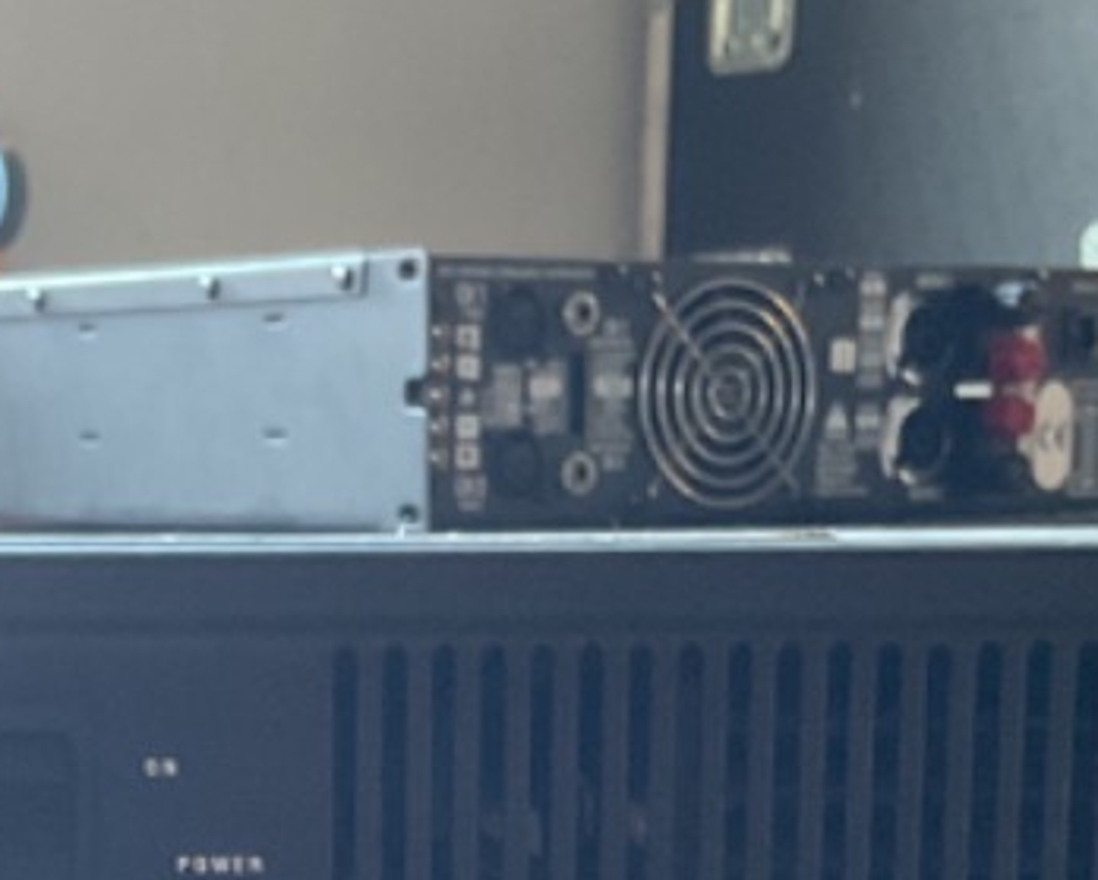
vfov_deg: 12.4
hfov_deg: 16.3
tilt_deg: -14.5
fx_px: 3805
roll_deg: +0.3
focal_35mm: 117
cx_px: 256
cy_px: 1385
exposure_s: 1/40
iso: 320
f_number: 1.8
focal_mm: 3
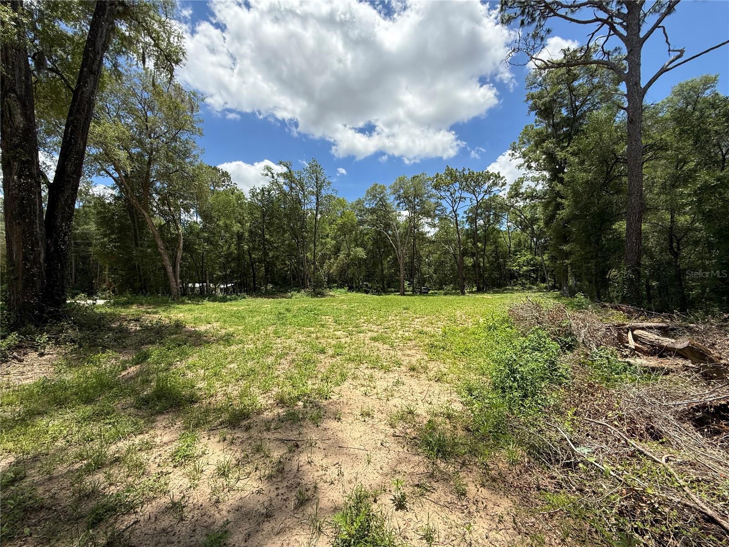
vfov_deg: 85.7
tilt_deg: +3.6
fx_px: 295
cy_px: 274
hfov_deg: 102.1
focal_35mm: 14
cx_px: 364
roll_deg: -0.6
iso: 64
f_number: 2.2
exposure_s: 1/1961
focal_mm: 2.22
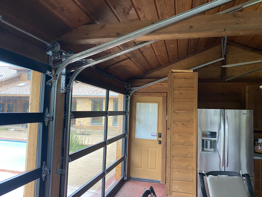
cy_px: 98
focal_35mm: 26
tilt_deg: +1.5
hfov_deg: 67.3
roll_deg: -1.9
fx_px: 197
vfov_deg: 53.1
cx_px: 131
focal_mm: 4.25
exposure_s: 1/60
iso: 250
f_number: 1.8
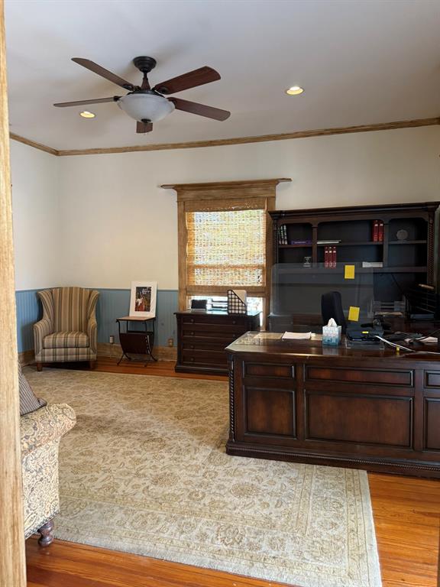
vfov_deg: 71.6
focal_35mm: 24
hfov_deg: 56.8
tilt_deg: -4.3
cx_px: 220
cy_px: 294
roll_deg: +0.5
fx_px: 407
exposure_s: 1/60
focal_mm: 6.76
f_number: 1.78
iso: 250
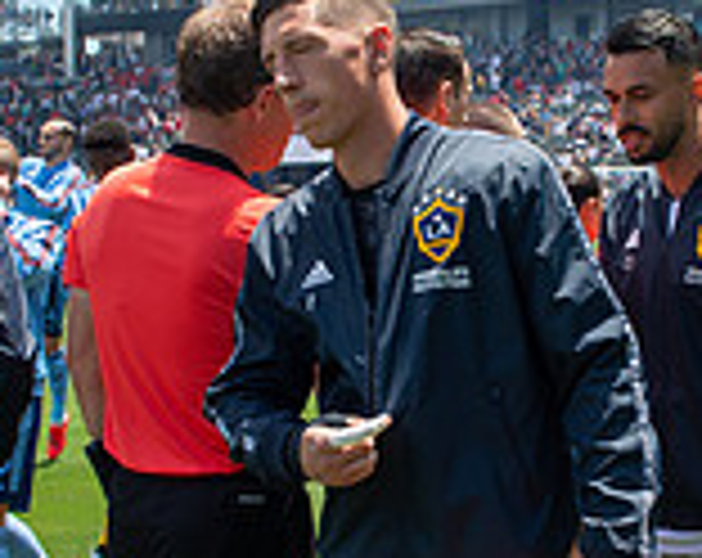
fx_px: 1741
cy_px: 322
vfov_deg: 18.2
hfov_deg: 22.7
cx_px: 472
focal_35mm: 84
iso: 200
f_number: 5.6
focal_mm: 24
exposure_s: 1/640
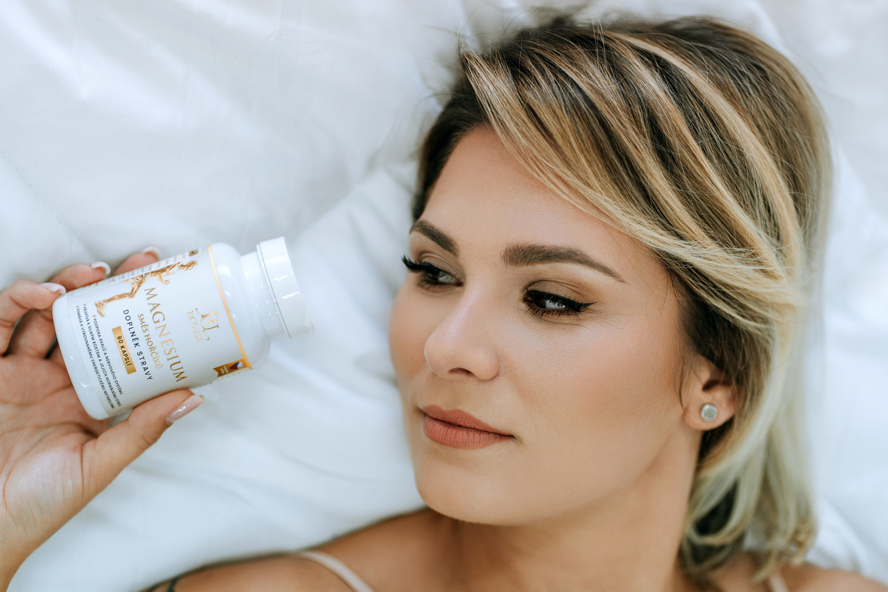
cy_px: 296
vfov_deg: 16.1
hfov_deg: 23.9
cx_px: 444
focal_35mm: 85
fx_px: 2097
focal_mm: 85
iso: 200
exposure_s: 1/250
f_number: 2.2
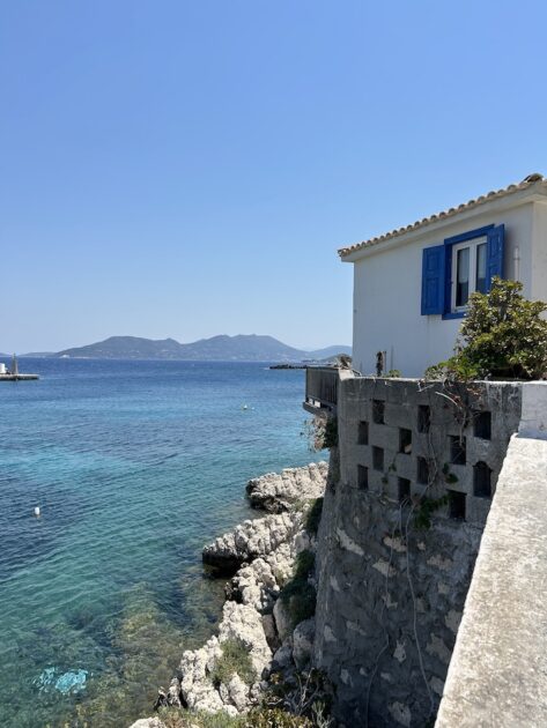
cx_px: 274
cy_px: 364
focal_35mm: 26
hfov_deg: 53.1
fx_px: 547
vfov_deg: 67.3
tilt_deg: -0.4
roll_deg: -0.4
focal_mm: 5.7
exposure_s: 1/6211
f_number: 1.5
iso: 50
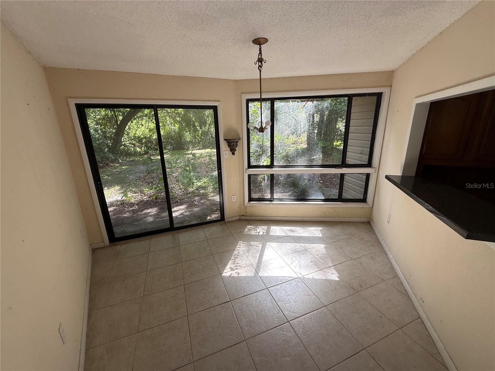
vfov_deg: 85.7
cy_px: 186
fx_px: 200
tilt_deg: -12.5
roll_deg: +1.7
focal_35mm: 14
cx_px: 248
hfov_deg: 102.1
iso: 50
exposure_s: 1/142
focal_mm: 2.22
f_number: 2.2
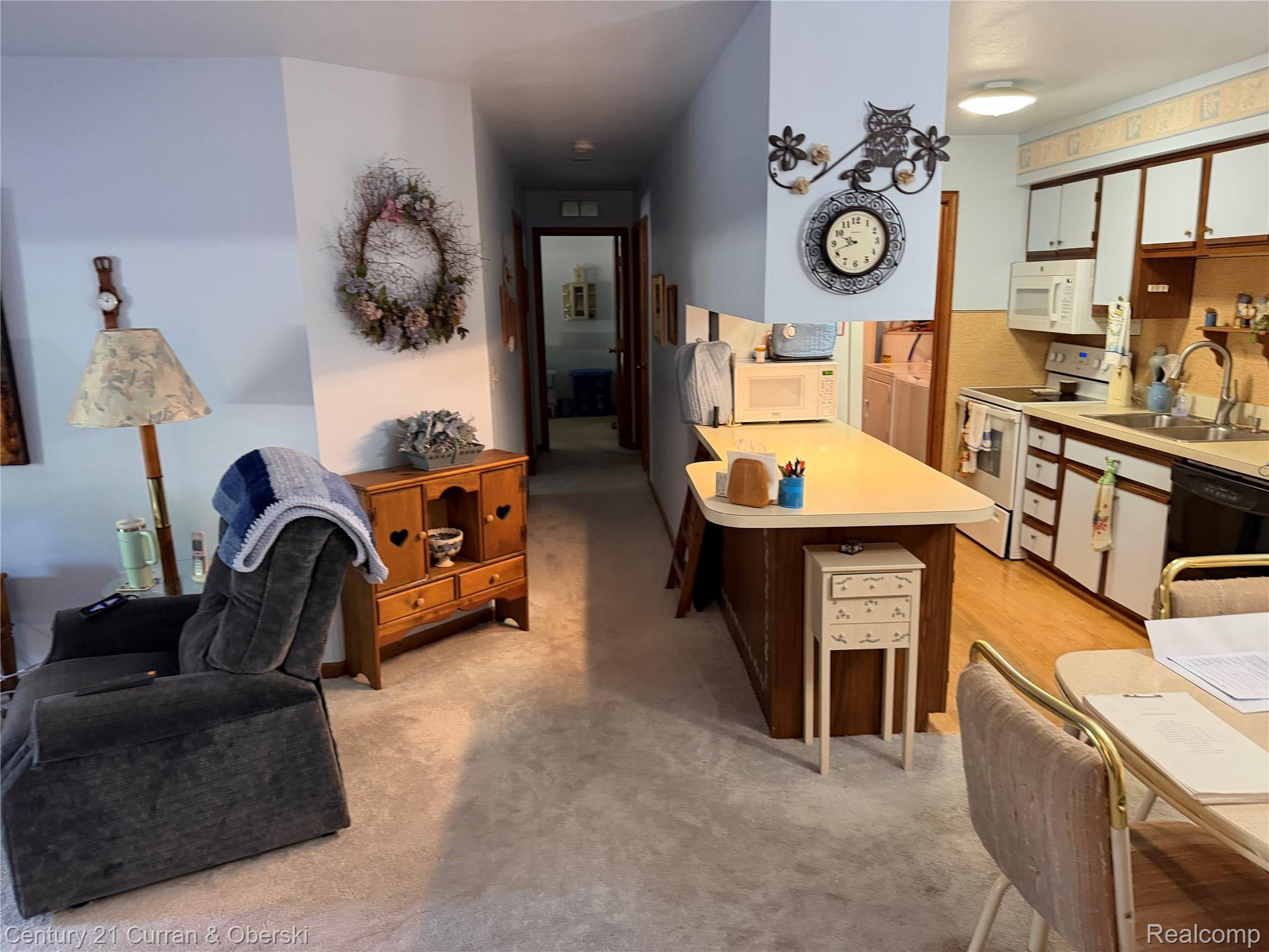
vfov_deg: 56.8
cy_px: 476
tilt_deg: -12.2
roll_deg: +1.8
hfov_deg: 71.6
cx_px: 634
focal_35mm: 24
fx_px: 880
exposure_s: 1/60
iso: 500
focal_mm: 6.76
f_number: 1.78
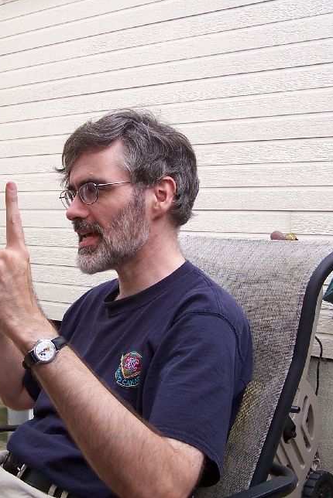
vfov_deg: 37.5
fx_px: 735
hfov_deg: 25.5
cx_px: 136
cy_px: 248
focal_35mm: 53
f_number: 2.8
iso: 80
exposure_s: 1/160
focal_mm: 6.3
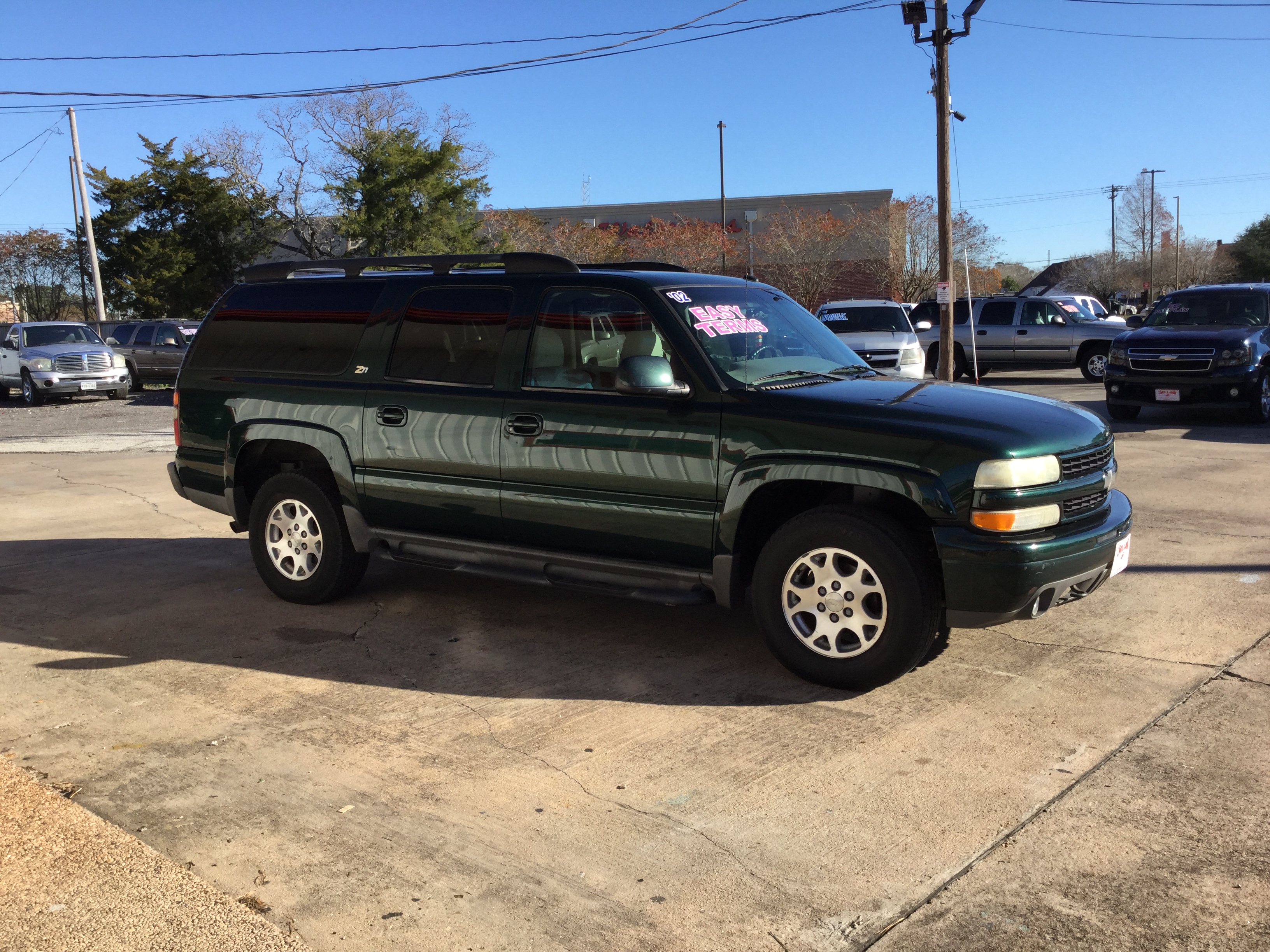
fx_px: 1137
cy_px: 476
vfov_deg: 45.4
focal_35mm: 31
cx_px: 635
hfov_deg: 58.4
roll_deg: +1.4
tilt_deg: -9.6
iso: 25
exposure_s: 1/754
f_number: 2.4
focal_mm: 3.3
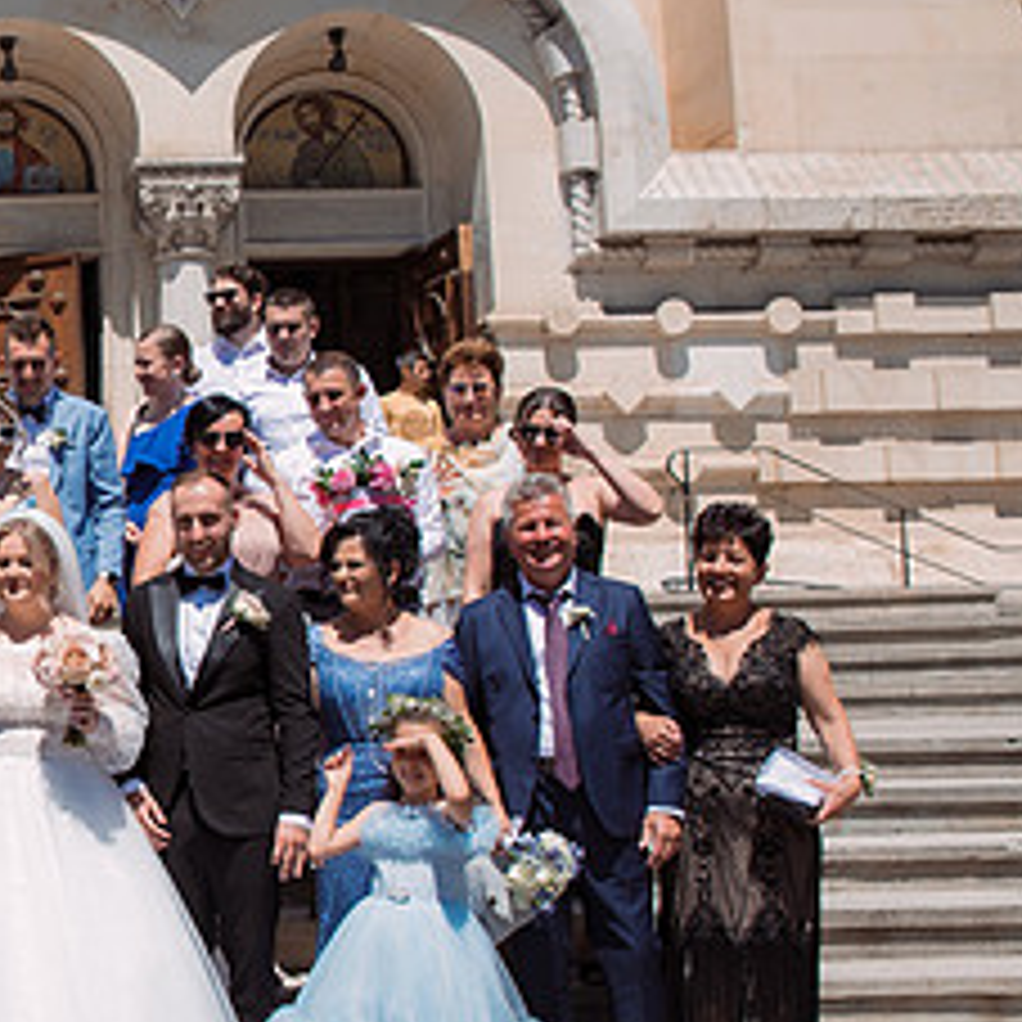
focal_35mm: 55
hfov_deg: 27.3
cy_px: 560
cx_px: -211
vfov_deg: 31.1
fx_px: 1837
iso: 200
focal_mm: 24
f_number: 4
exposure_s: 1/2500
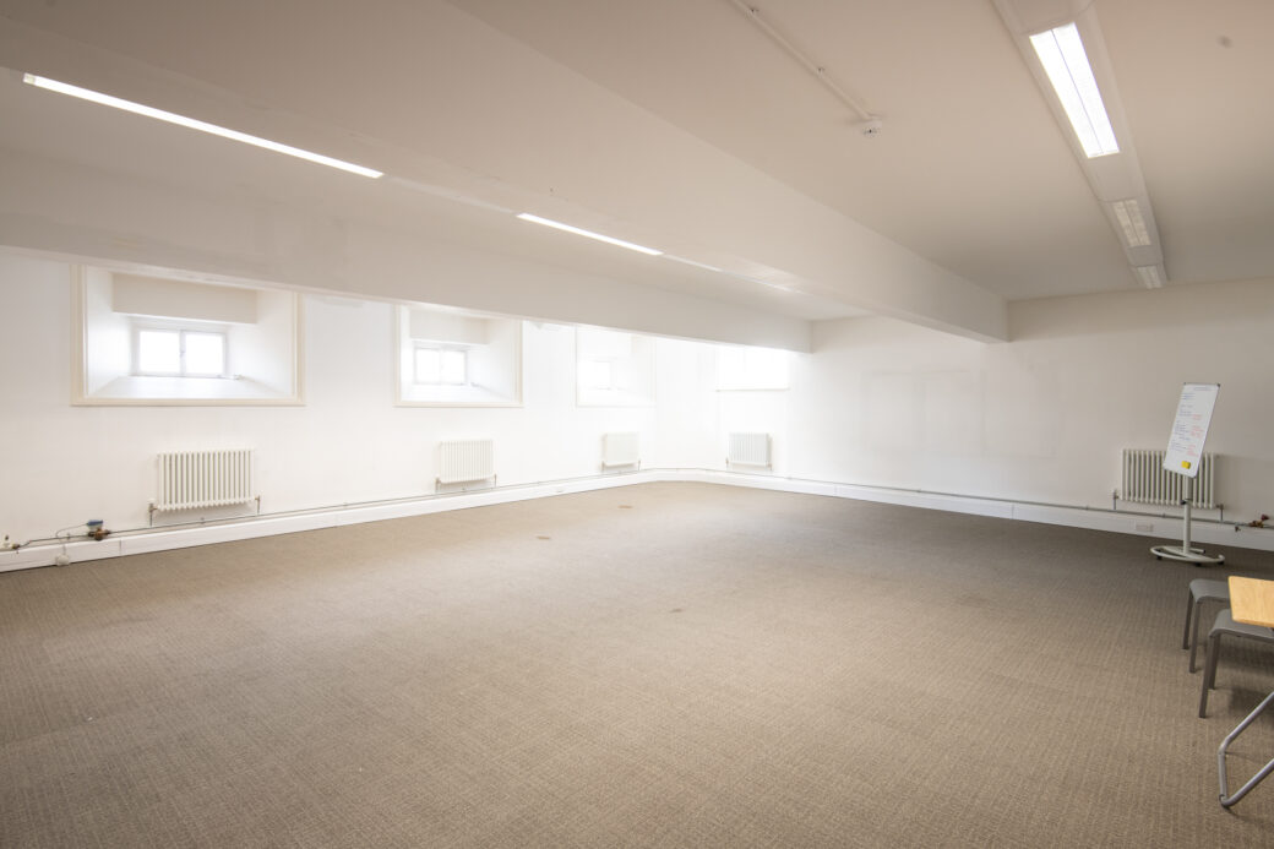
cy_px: 424
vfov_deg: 67.4
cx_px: 637
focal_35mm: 18
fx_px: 637
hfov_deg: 90.0
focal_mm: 18
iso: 200
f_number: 8
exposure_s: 1/4
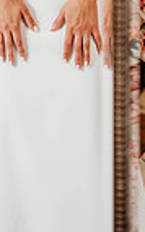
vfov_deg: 7.6
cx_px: 29
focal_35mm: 273
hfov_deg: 4.8
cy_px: -86
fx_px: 1731
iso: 220
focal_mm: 85
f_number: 1.8
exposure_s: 1/200
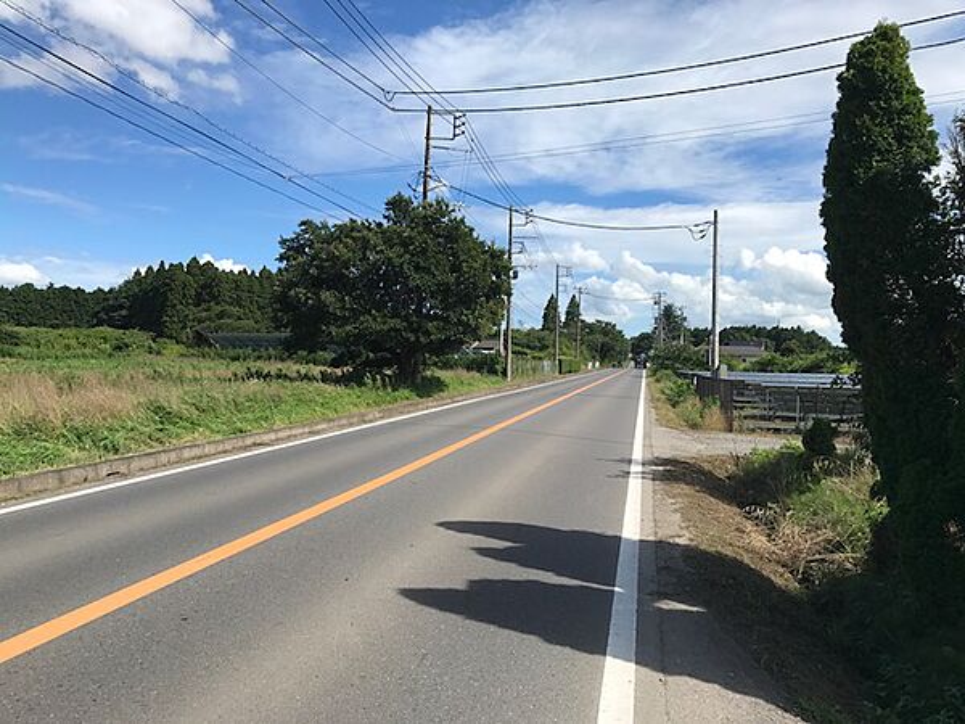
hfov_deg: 63.4
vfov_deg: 49.7
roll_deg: -0.2
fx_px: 781
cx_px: 482
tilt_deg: -1.0
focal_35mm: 28
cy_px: 362
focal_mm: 3.99
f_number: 1.8
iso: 20
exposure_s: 1/2817
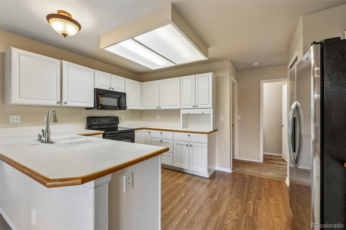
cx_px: 173
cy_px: 115
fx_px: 144
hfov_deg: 100.4
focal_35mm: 15
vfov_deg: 77.3
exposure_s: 1/40
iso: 640
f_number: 9
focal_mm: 10
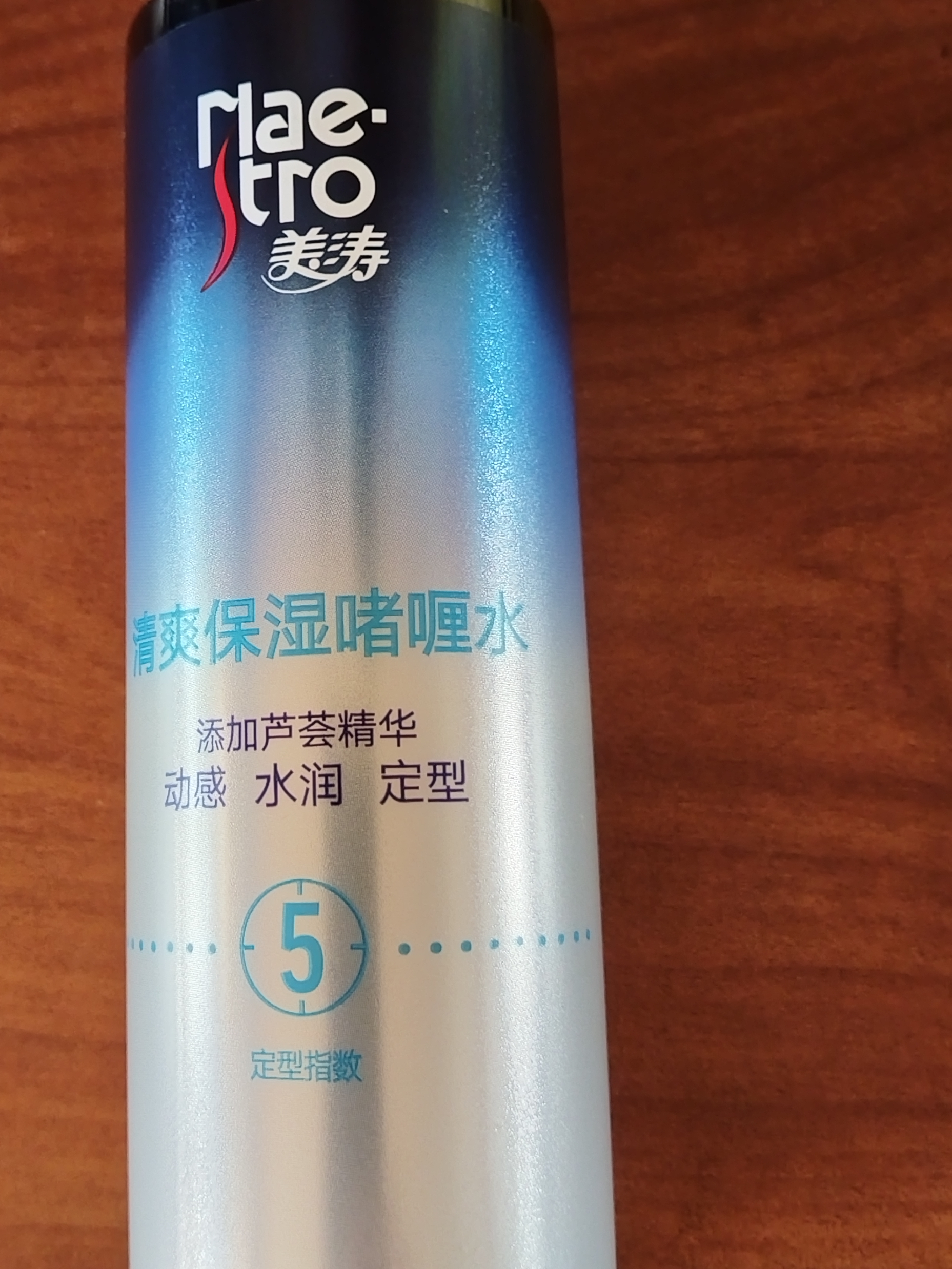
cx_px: 319
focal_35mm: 42
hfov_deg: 34.0
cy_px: 565
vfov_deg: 44.7
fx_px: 1540
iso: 2606
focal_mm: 4.95
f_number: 1.9
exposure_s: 1/100
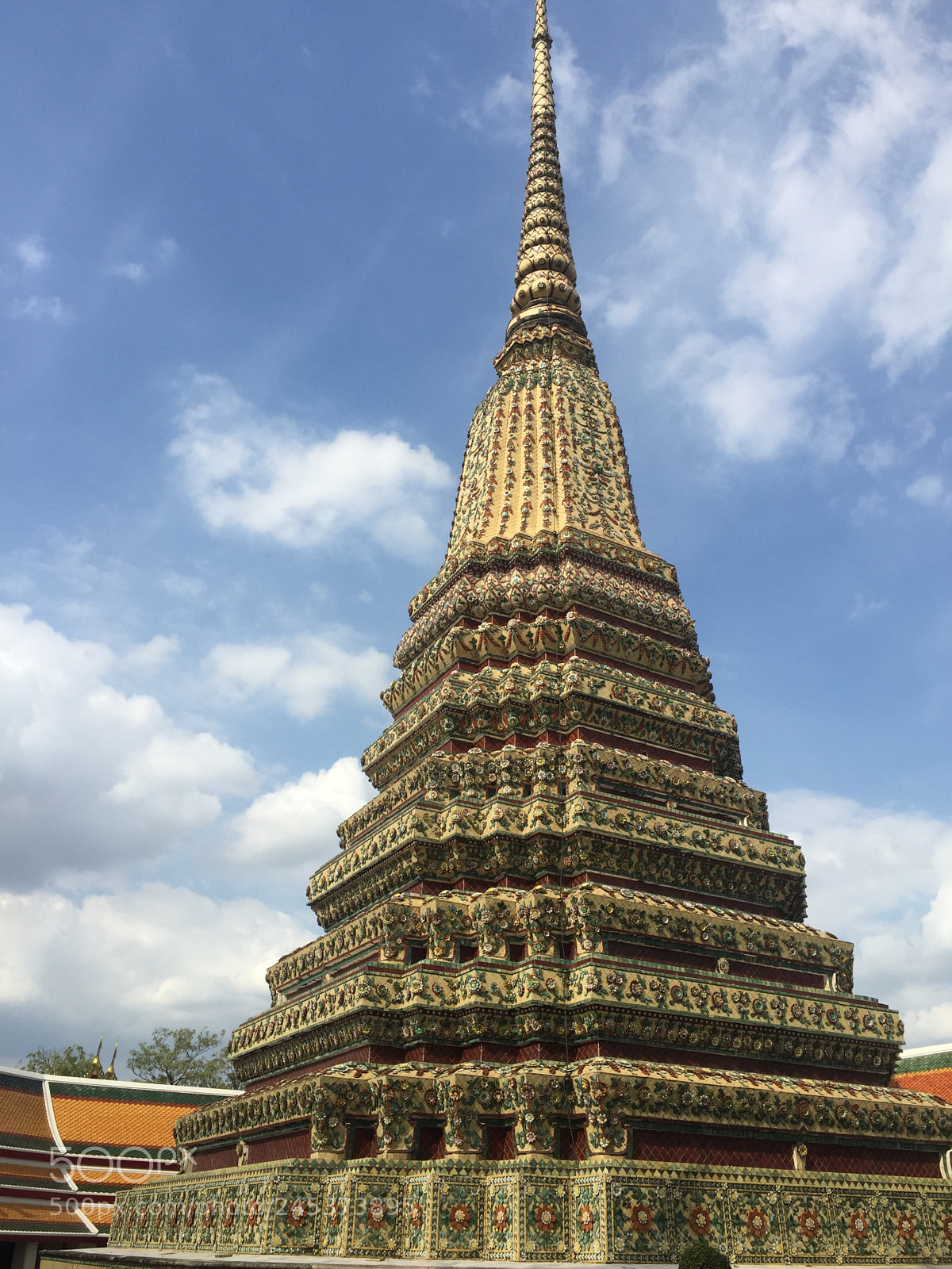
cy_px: 634
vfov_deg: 61.7
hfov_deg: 48.2
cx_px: 476
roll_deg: -1.8
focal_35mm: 29
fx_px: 1063
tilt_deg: +30.2
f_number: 2.2
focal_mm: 4.15
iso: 32
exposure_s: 1/2475
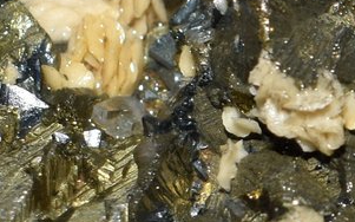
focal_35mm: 195
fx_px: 1886
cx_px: 603
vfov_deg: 6.7
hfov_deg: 10.2
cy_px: 178
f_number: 8
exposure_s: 1/60
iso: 100
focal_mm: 24
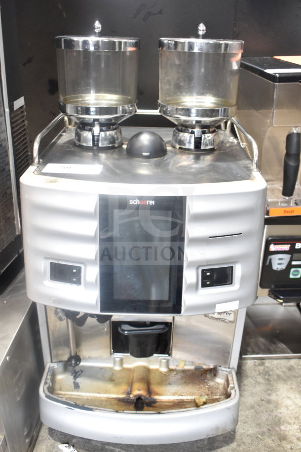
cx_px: 150
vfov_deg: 57.2
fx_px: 414
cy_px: 226
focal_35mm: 33
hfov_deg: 40.0
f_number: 3.8
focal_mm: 22
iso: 640
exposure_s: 1/30
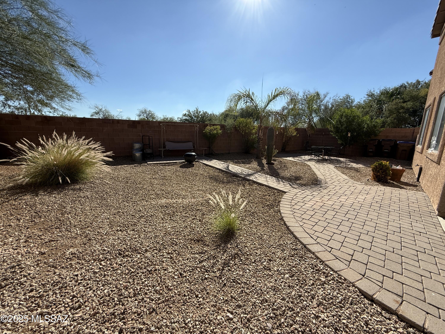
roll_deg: -2.6
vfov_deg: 85.7
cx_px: 222
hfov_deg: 102.1
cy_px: 167
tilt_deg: -10.7
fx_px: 180
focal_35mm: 14
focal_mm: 2.22
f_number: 2.2
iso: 50
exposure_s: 1/2024
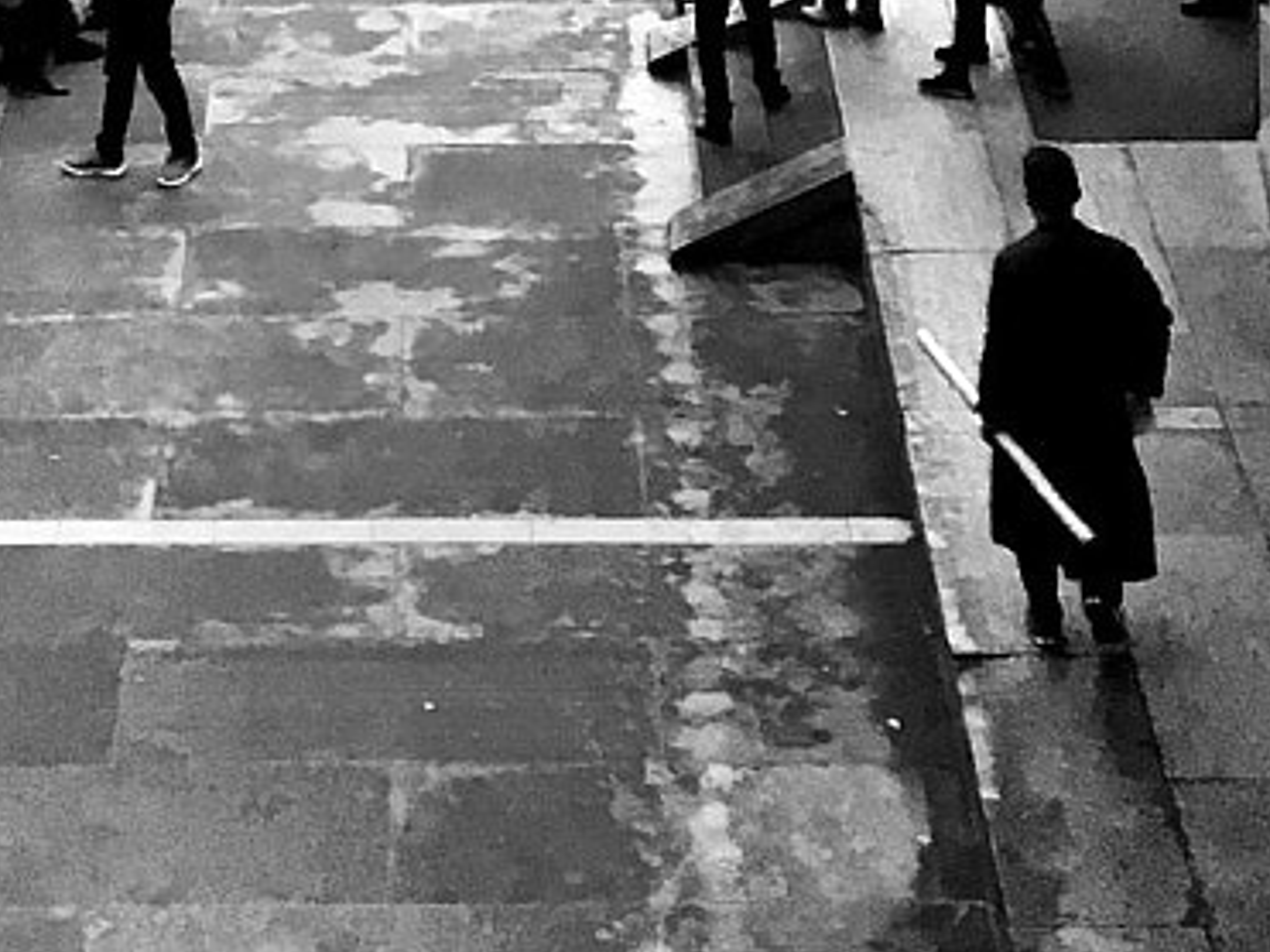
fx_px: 4585
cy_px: -1397
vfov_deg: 10.2
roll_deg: -1.6
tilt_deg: -4.2
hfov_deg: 15.7
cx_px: 335
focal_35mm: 125
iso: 32
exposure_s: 1/33
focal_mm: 4.15
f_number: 2.2
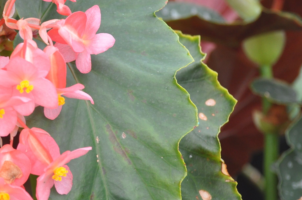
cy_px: 101
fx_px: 3226
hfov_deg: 5.3
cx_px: -47
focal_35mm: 385
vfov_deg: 3.6
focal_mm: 110
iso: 360
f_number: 5.6
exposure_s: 1/125
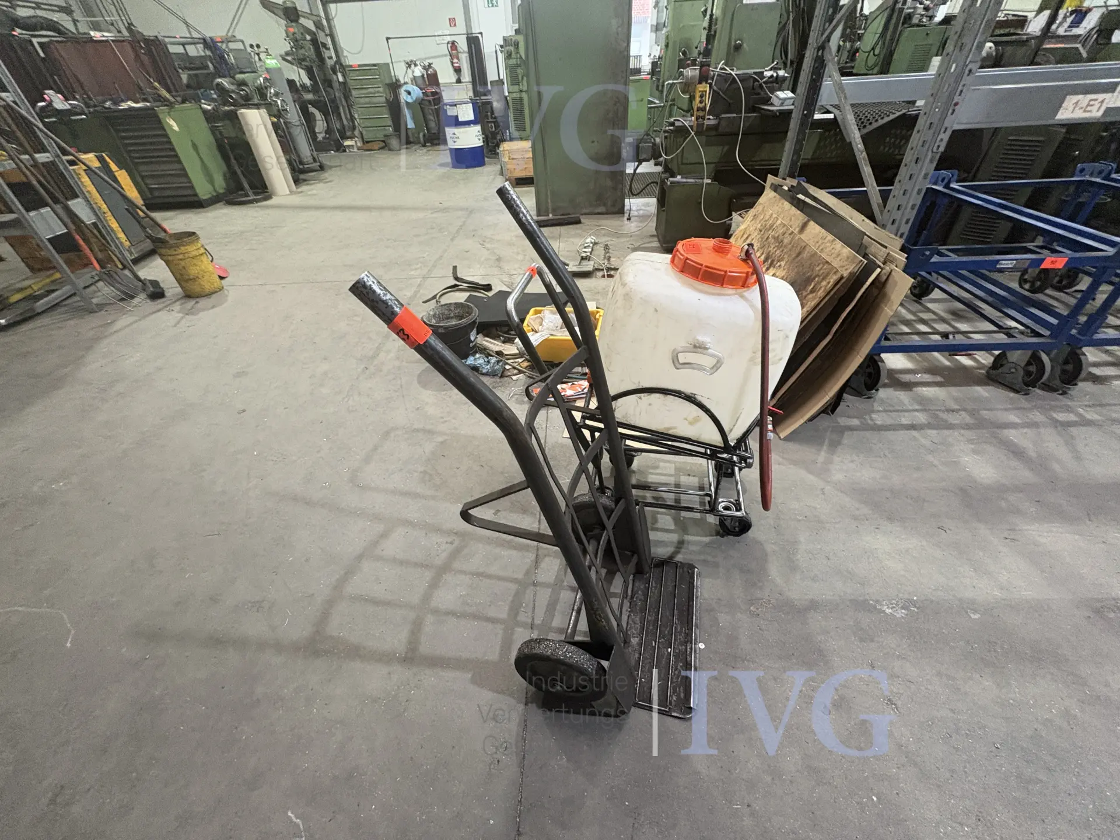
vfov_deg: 85.7
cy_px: 420
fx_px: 453
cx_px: 560
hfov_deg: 102.1
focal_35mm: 14
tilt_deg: -36.5
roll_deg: +4.0
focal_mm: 2.22
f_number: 2.2
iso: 250
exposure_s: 1/50
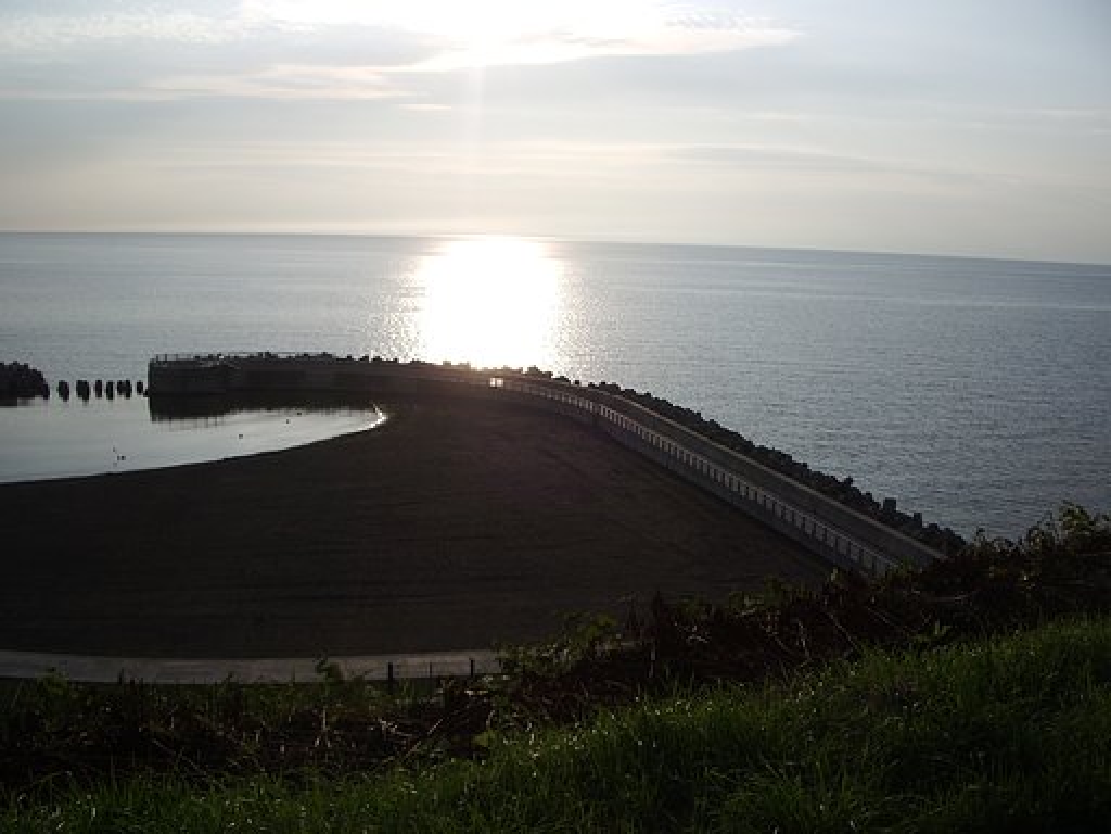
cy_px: 417
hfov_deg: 52.6
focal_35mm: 35
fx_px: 1123
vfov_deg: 40.7
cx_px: 556
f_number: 4.3
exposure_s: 1/1000
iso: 50
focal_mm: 5.8
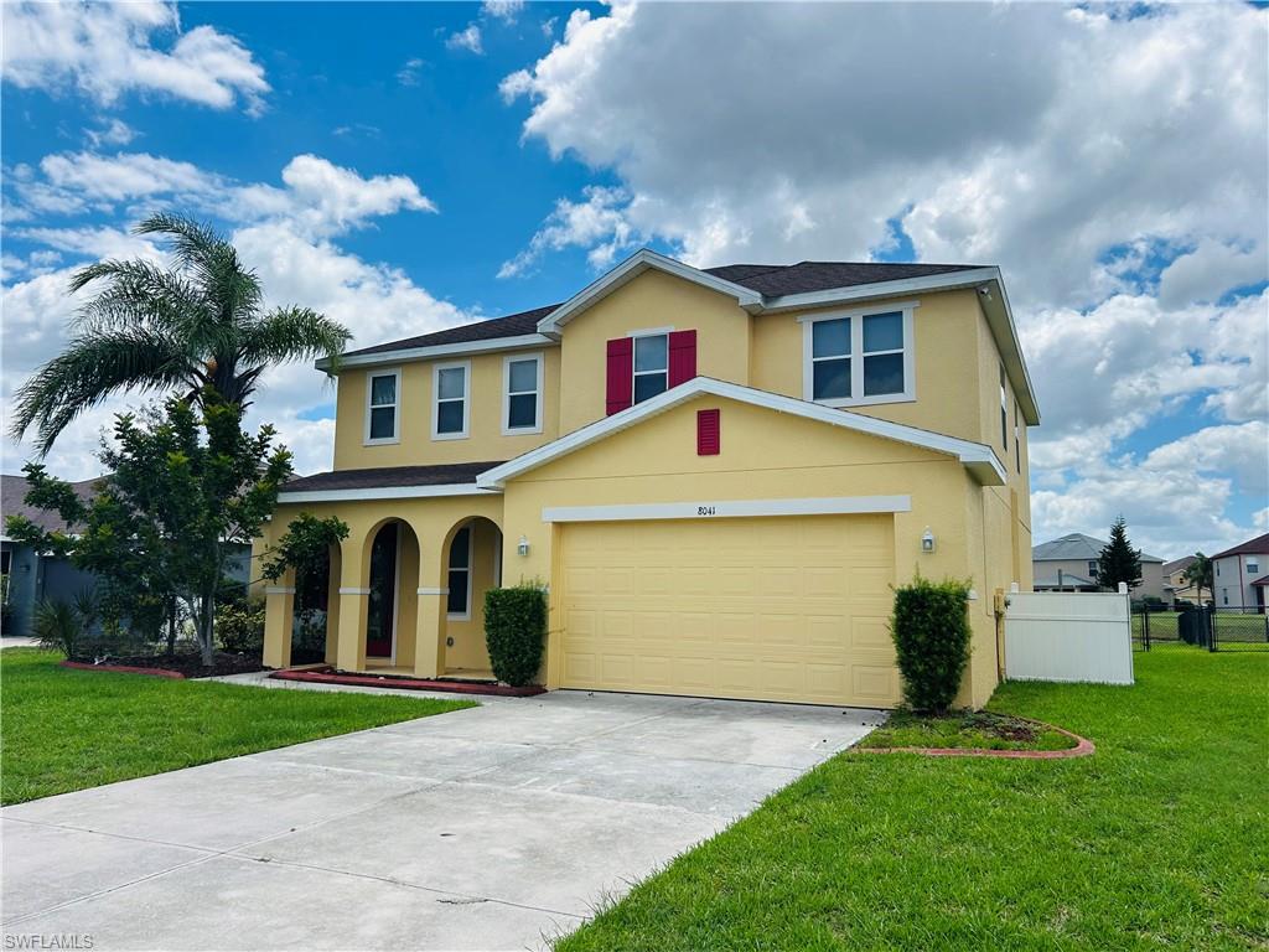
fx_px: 953
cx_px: 634
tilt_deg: +6.5
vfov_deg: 53.1
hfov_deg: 67.3
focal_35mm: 26
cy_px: 476
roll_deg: -0.6
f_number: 1.5
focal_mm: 5.7
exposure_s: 1/5882
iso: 50
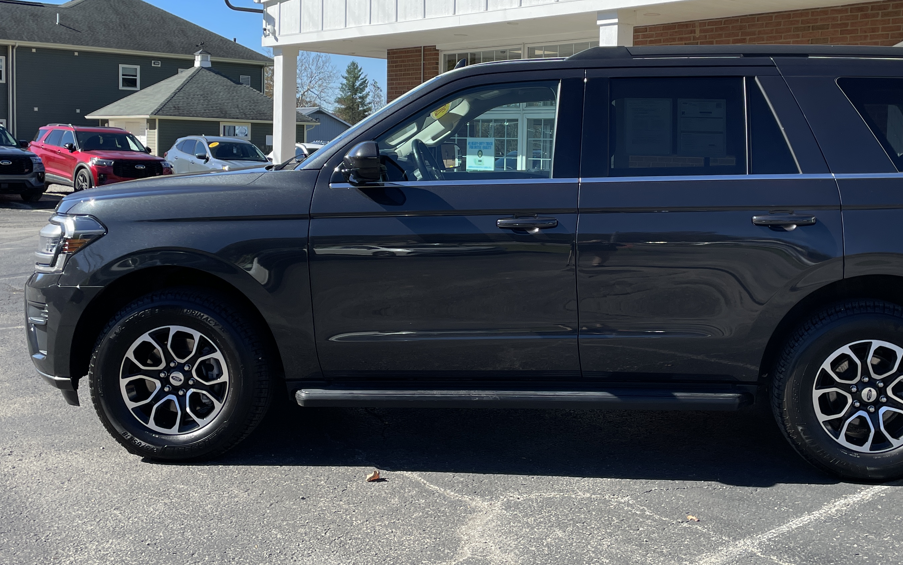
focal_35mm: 41
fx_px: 1009
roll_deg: -1.6
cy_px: 196
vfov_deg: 31.1
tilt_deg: -2.9
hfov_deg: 48.0
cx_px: 536
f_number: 1.6
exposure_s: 1/2564
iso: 32
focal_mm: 4.2
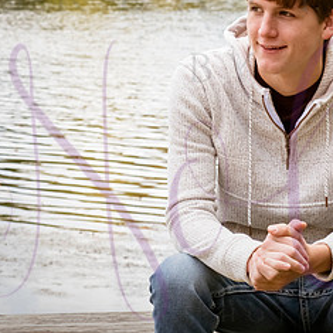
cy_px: 64
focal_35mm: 193
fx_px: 2101
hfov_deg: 9.1
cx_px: 248
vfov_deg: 9.0
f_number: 13
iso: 800
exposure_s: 1/640
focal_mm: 92
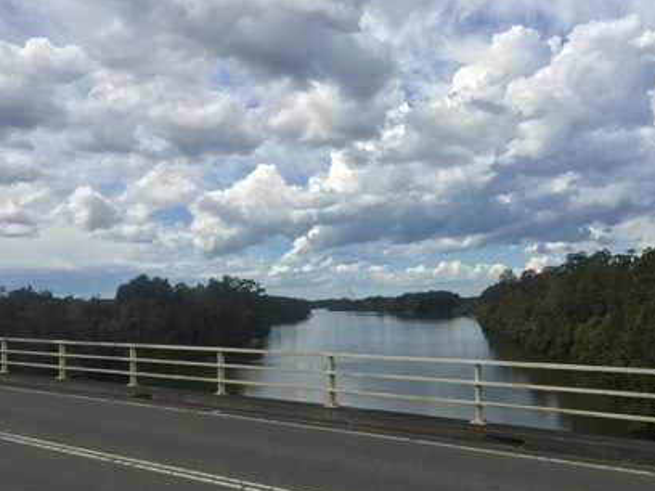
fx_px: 700
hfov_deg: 49.9
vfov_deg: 38.6
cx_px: 390
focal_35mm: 37
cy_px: 284
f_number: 2.2
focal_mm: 4.15
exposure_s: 1/2639
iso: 32
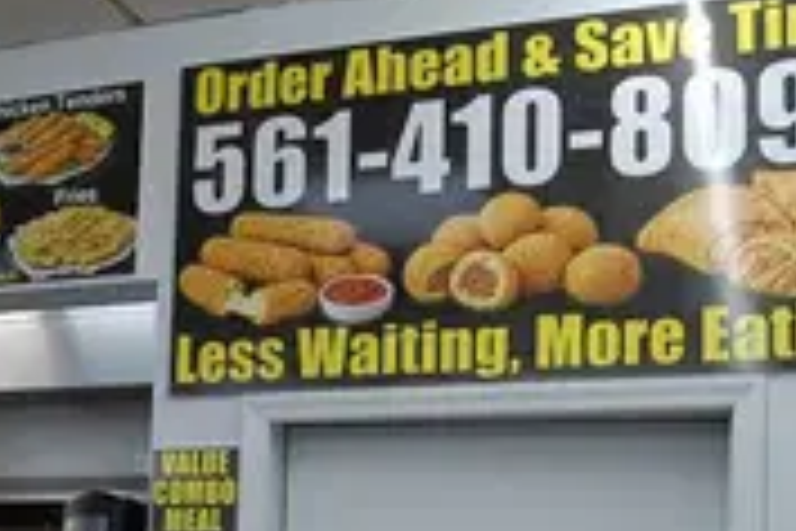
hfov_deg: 32.2
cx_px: 189
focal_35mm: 61
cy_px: 567
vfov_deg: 21.3
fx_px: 1349
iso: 400
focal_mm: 18
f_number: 5
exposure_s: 1/100
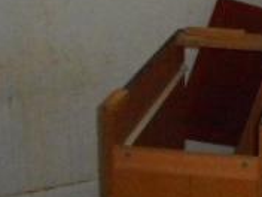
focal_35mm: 91
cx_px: 332
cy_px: -46
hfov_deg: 19.9
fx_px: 689
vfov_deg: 15.6
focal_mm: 4.5
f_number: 3.7
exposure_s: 1/25
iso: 800
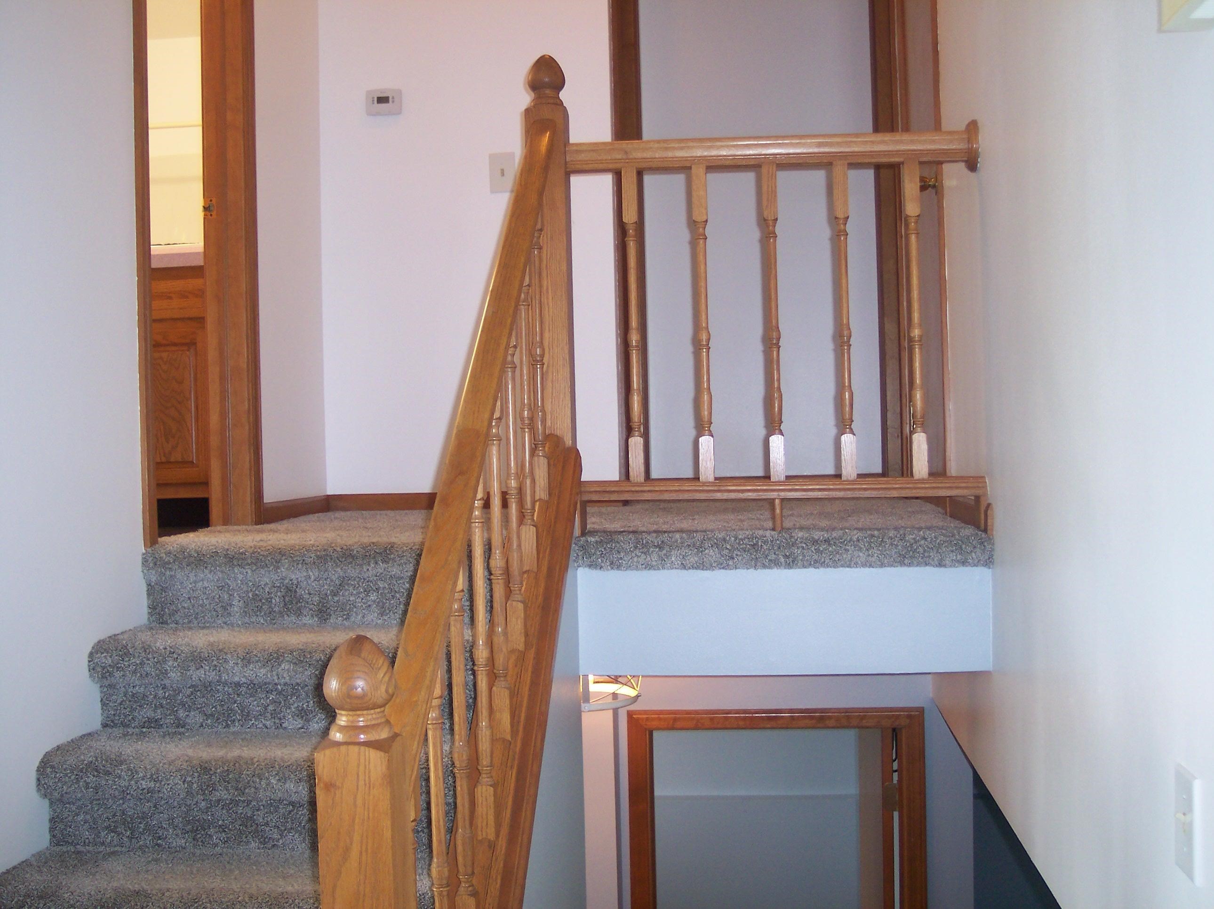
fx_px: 1332
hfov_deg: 49.0
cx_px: 607
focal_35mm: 38
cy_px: 454
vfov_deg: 37.7
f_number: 2.8
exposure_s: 1/30
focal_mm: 8
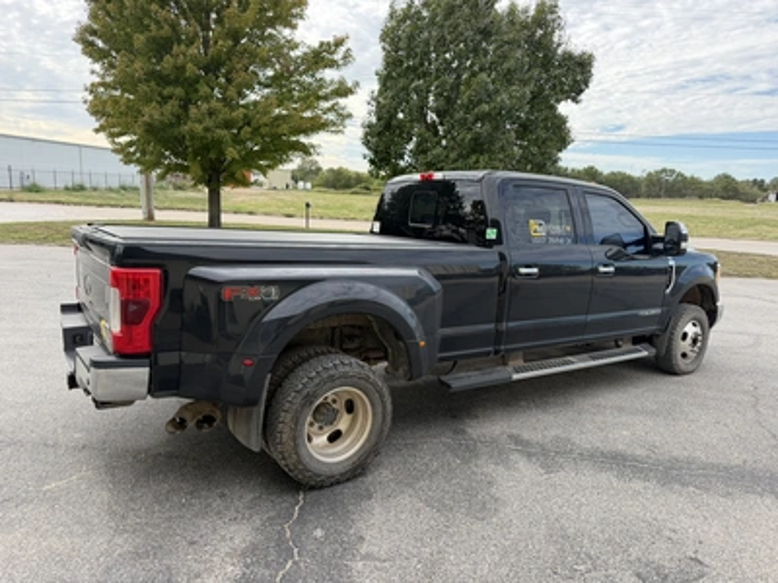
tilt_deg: -9.5
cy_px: 292
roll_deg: -4.2
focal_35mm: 24
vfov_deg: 56.8
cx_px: 389
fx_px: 539
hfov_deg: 71.6
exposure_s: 1/1437
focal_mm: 6.76
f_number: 1.78
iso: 100
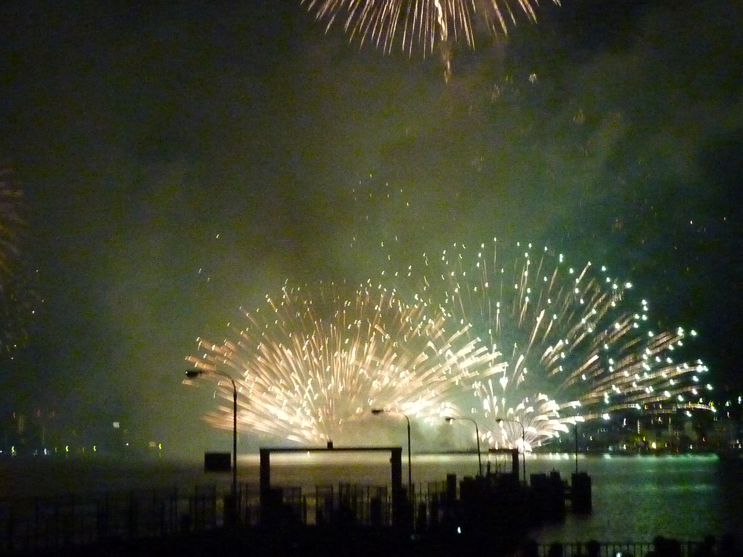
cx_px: 372
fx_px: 1631
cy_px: 278
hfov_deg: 25.7
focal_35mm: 76
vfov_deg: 19.4
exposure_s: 1/13
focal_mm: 6.9
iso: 800
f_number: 3.7
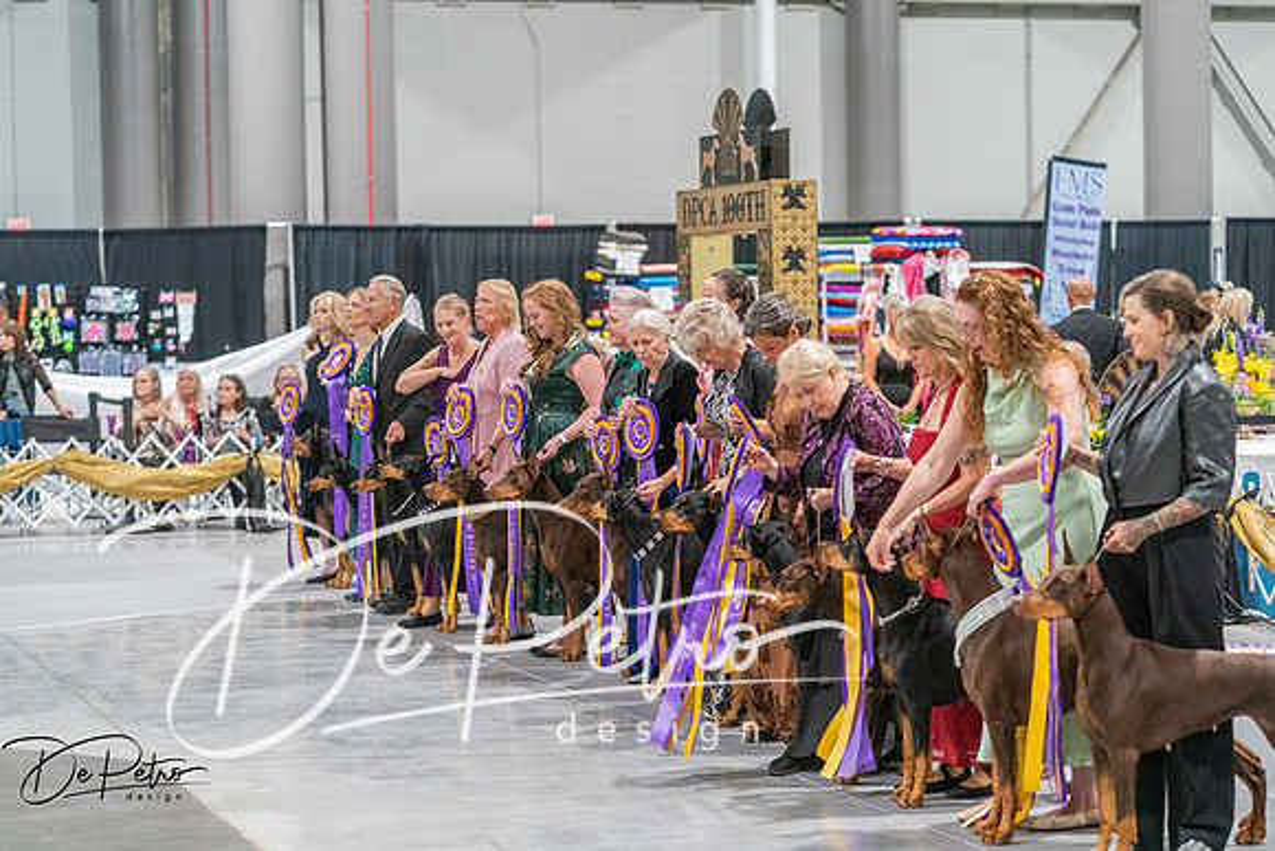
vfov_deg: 15.2
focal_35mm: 90
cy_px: 426
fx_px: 3188
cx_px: 638
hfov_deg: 22.6
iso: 6400
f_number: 2.8
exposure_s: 1/250
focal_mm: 90
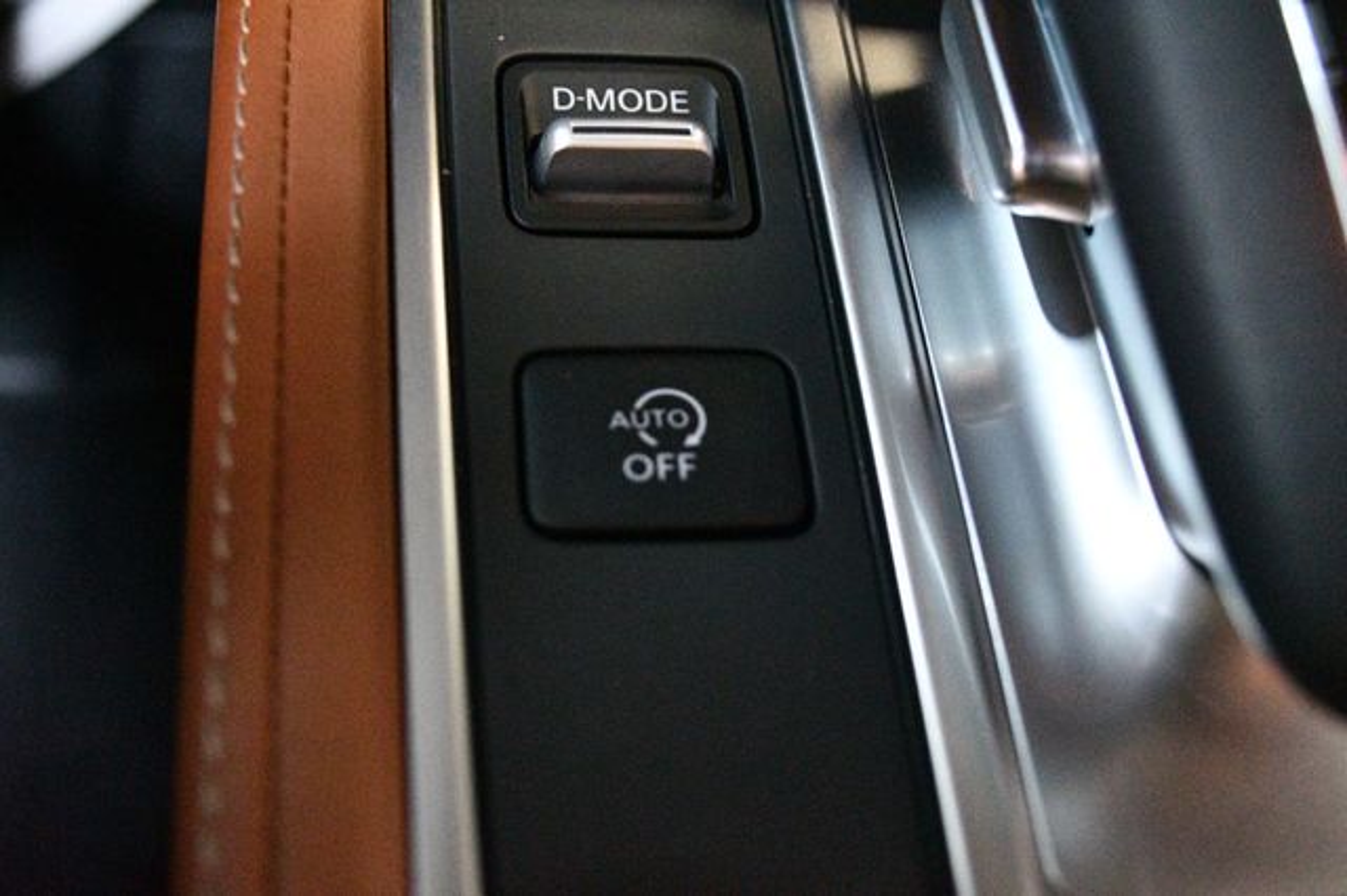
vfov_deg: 31.2
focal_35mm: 43
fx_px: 1608
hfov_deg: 45.5
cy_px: 448
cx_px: 674
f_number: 4.5
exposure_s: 1/50
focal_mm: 29
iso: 12800
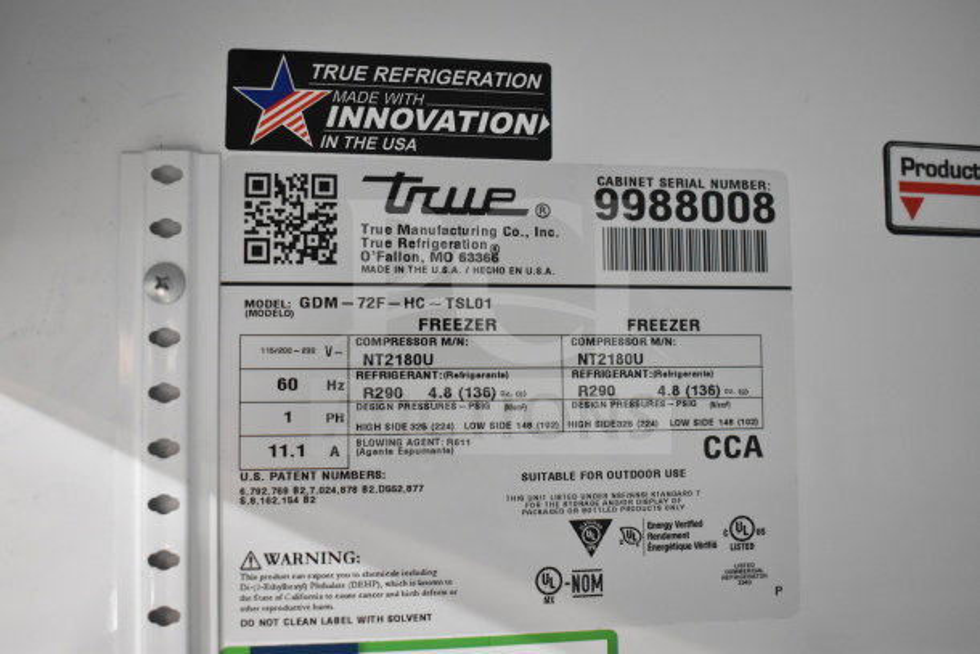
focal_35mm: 38
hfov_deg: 51.3
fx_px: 1021
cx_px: 490
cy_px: 327
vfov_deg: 35.5
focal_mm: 25
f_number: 4
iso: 2800
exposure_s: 1/40
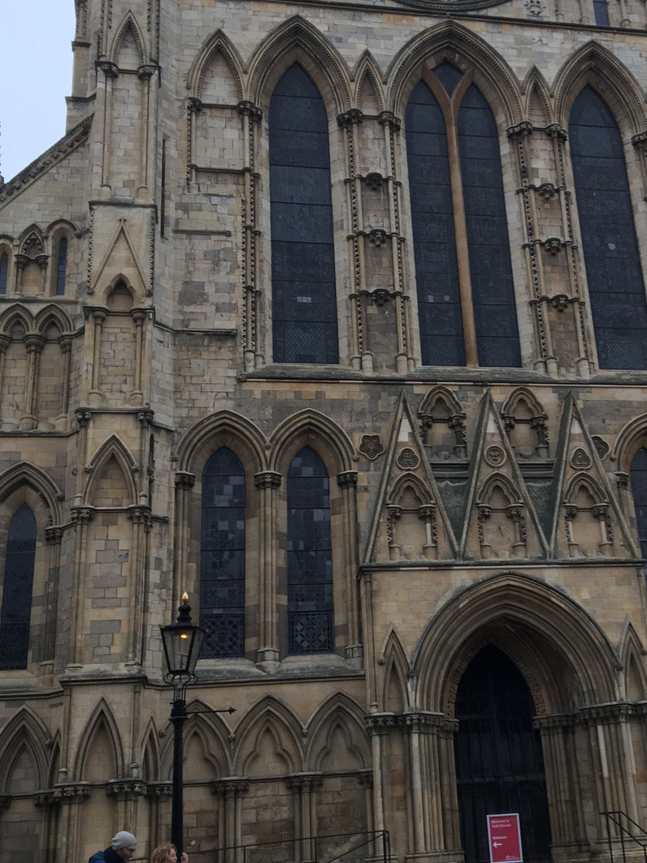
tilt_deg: +23.6
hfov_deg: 32.6
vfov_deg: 42.9
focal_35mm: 44
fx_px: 1097
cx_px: 430
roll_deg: +5.2
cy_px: 394
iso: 40
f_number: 2.2
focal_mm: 4.15
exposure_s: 1/100
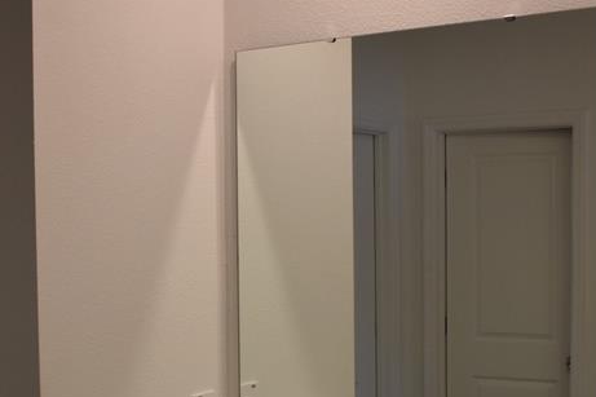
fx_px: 993
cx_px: 341
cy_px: 287
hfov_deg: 33.4
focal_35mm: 60
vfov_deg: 22.4
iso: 800
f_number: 3.5
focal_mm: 18
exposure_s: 1/250
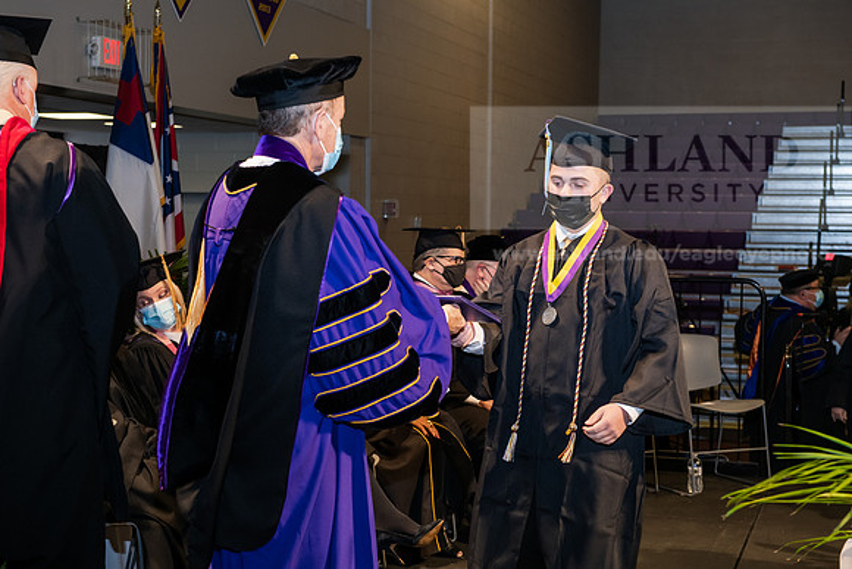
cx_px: 426
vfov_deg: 21.9
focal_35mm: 62
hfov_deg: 32.4
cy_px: 284
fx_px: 1468
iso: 1600
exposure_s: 1/200
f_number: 6.3
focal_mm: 62
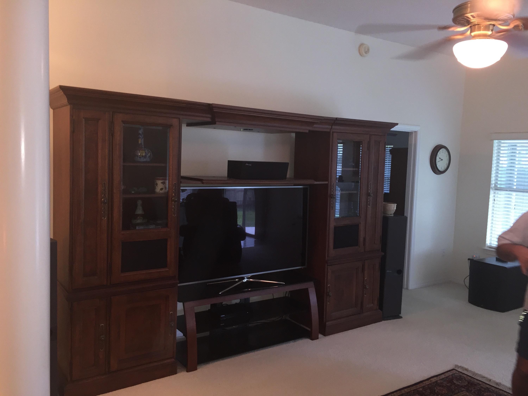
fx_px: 442
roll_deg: -2.5
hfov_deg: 61.7
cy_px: 198
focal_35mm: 29
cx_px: 264
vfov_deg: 48.2
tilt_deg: -5.7
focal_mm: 4.15
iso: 125
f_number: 2.2
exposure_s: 1/17
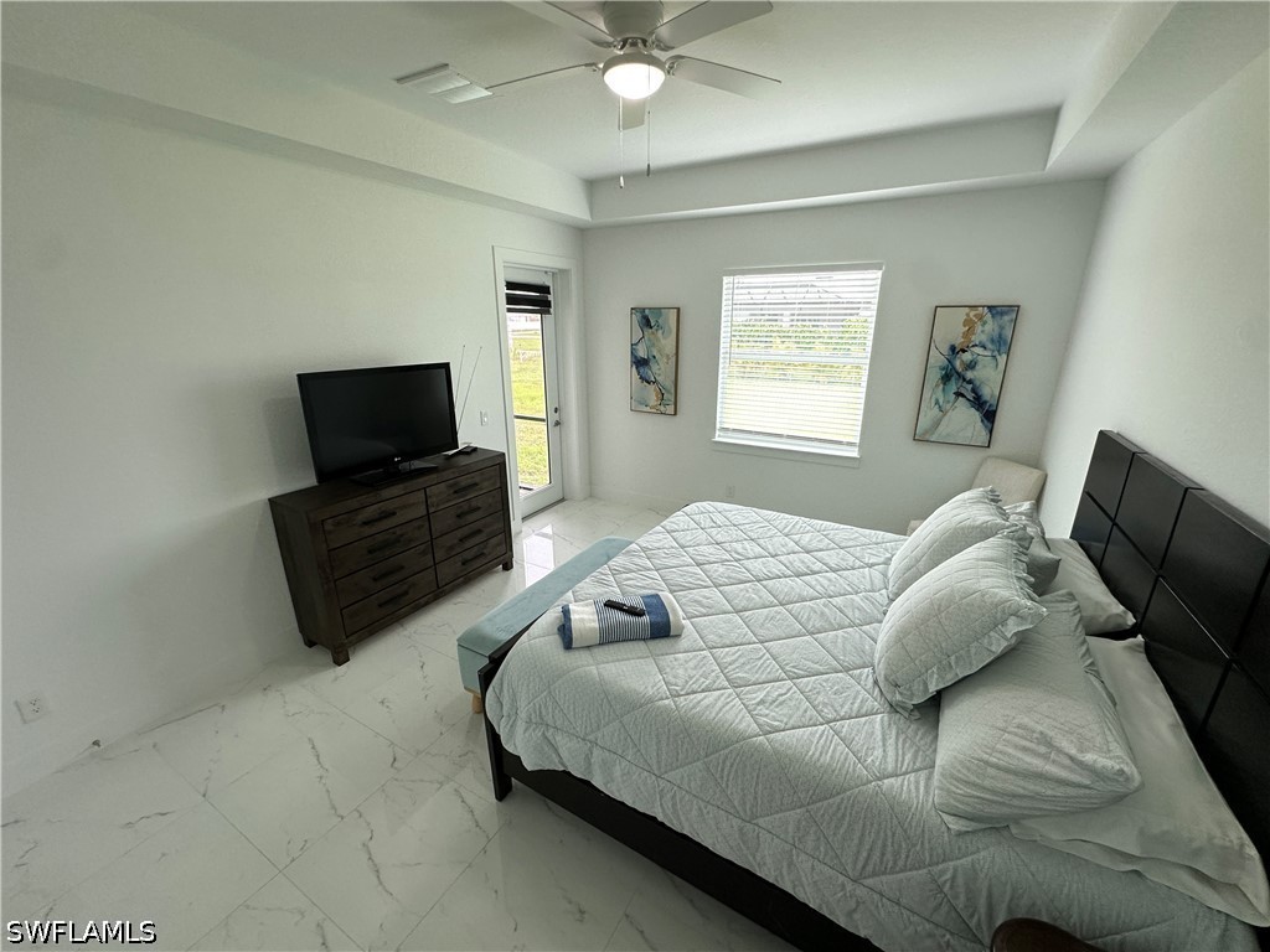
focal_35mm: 14
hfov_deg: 102.1
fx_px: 514
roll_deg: -0.4
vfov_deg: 85.7
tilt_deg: -16.8
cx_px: 635
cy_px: 476
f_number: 2.2
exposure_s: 1/120
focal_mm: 2.22
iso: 160
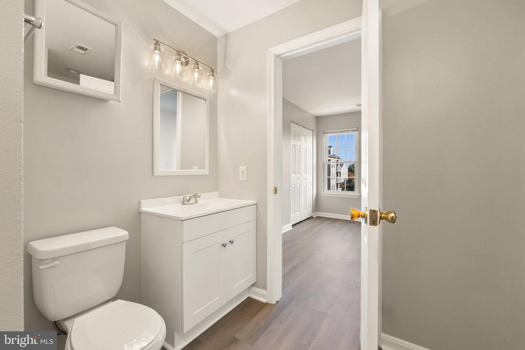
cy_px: 175
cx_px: 262
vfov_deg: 77.3
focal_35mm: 15
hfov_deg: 100.4
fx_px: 219
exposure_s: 1/15
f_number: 8
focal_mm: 10
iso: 640
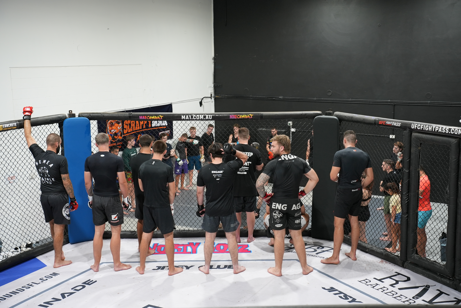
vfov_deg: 29.9
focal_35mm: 45
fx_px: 577
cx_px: 230
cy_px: 154
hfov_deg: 43.6
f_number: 4
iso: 1250
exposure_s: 1/160
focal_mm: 45
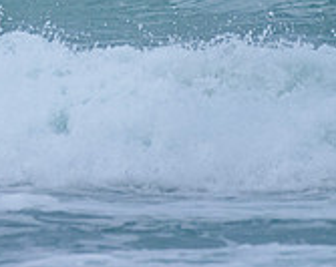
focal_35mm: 2003
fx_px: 19884
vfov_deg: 0.8
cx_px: -232
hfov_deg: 1.0
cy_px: -186
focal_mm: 500
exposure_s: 1/2000
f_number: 5.6
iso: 2200
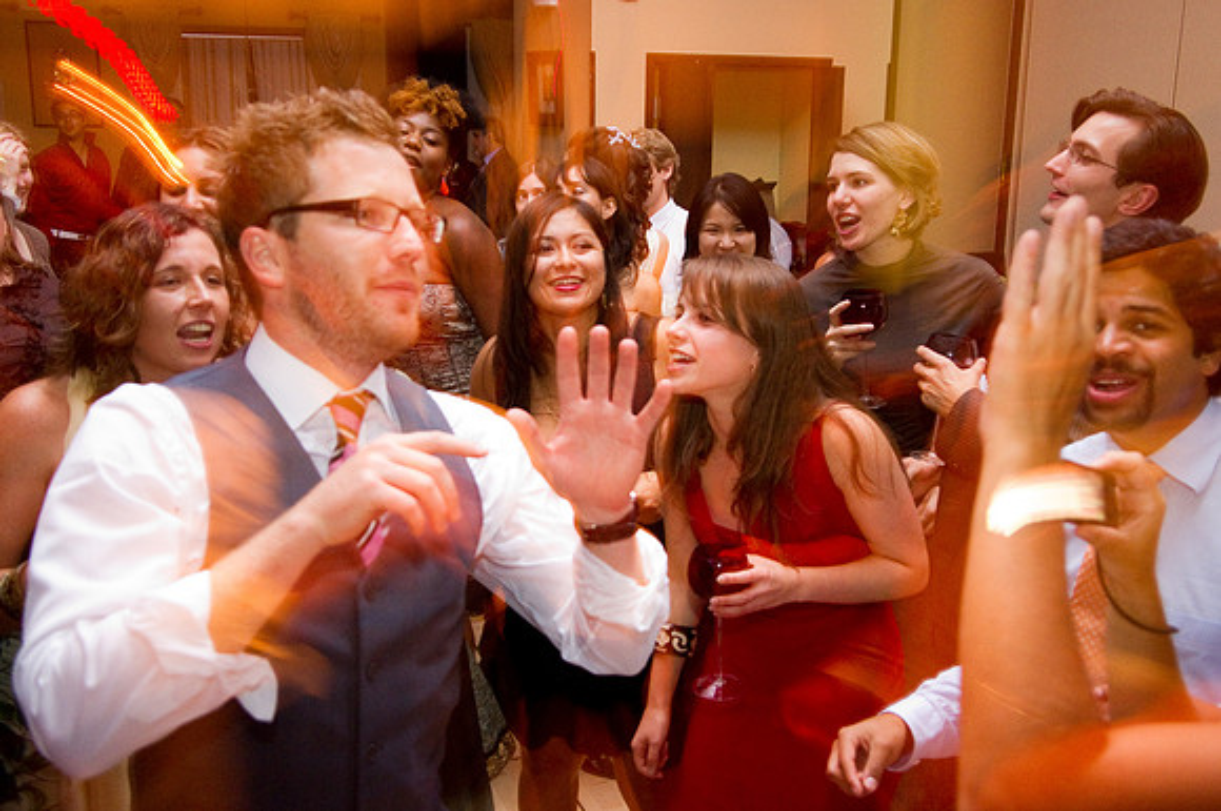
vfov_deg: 25.0
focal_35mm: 54
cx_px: 610
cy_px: 406
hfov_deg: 36.9
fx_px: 1829
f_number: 4
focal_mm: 36
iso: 2500
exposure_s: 1/8
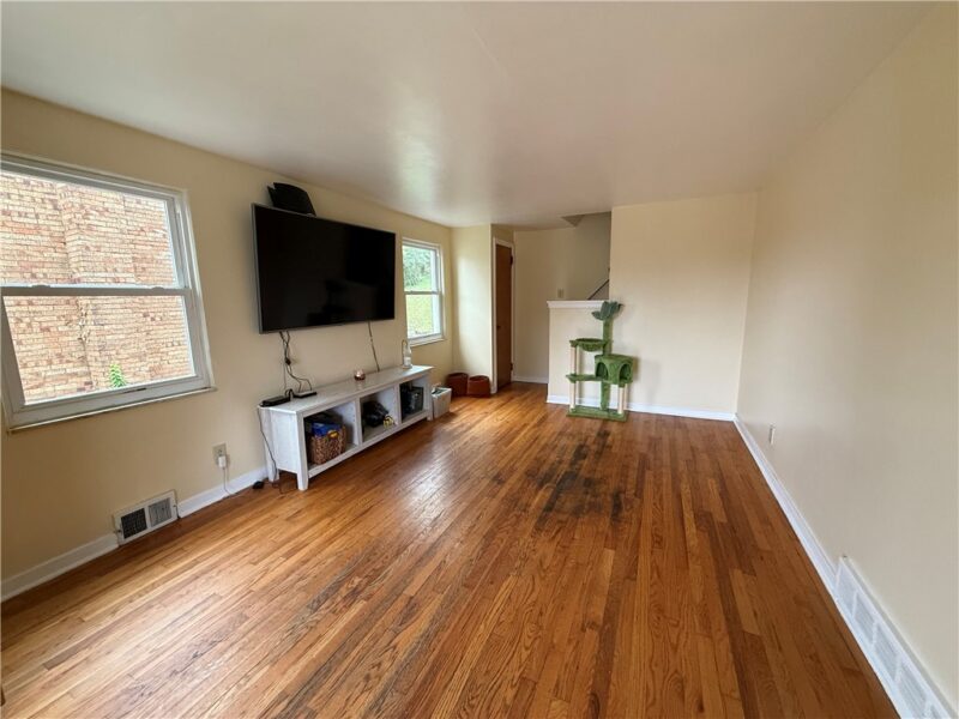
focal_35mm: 14
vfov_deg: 85.7
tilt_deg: -9.4
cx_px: 480
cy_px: 360
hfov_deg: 102.1
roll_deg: +1.2
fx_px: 388
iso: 320
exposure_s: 1/74
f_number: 2.2
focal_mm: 2.22
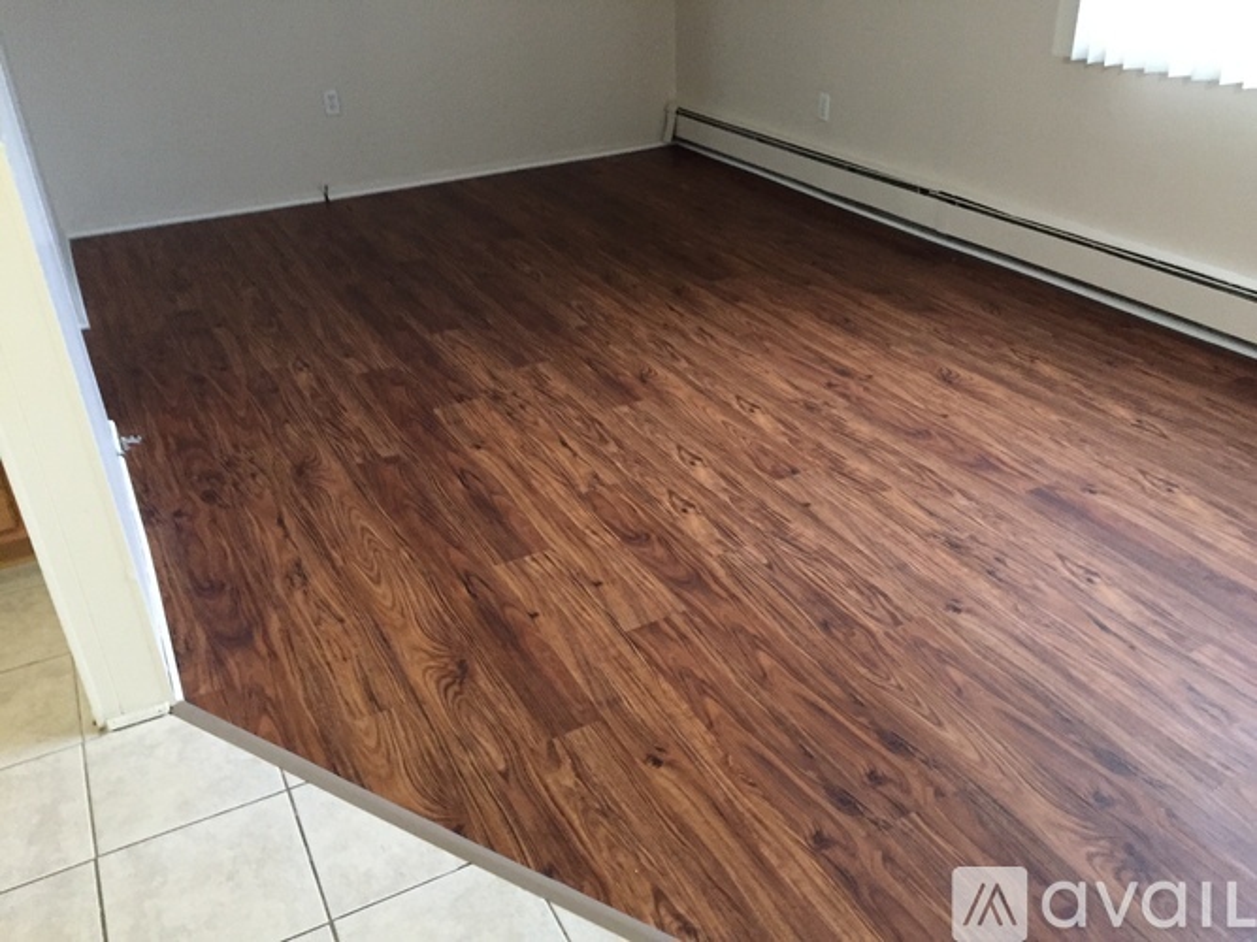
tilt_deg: -29.5
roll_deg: +0.2
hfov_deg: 61.7
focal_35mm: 29
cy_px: 471
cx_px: 628
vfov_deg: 48.2
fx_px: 1053
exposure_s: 1/15
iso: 320
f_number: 2.2
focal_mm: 4.15
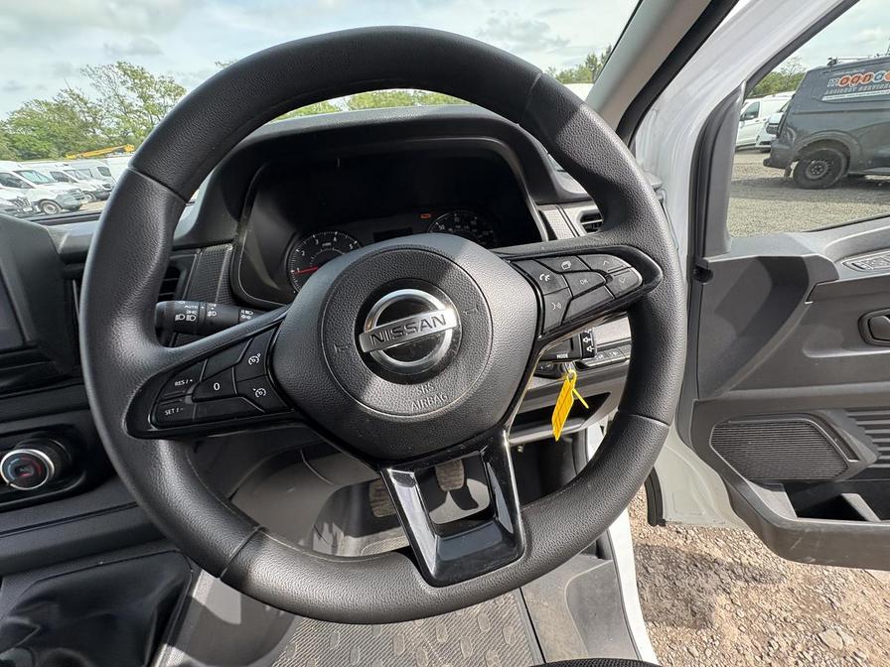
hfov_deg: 102.1
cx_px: 445
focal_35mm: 14
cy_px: 334
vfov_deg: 85.7
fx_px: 360
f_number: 2.2
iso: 64
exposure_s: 1/327
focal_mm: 2.22
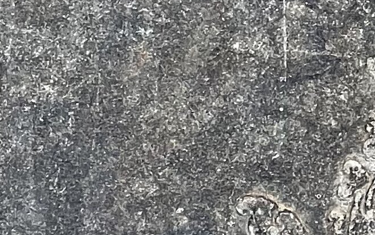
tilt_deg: -7.0
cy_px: 1004
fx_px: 5101
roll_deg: +0.9
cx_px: 592
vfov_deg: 2.6
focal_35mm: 499
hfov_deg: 4.2
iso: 64
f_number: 2.8
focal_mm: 9
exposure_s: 1/99
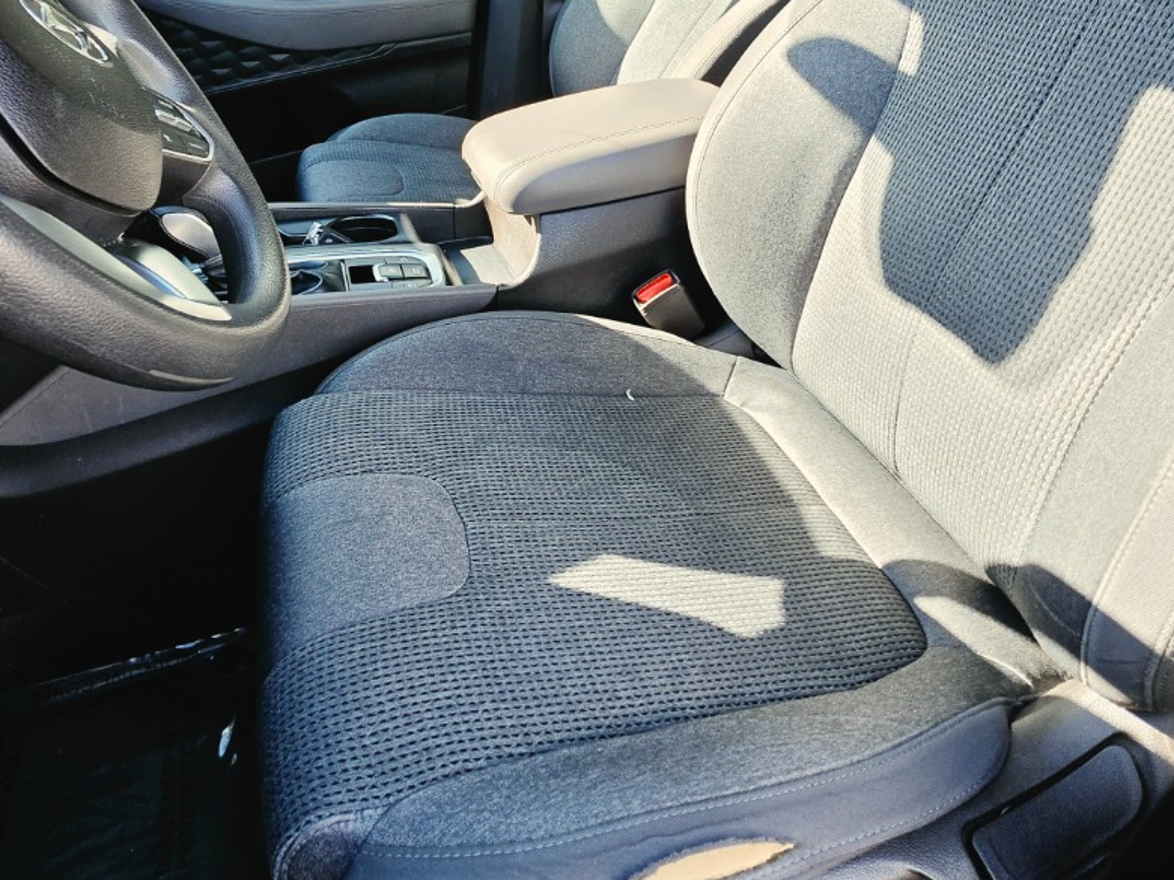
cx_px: 552
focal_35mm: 24
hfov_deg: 71.5
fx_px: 814
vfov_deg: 54.0
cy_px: 212
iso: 32
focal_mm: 2.2
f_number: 1.9
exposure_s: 1/120
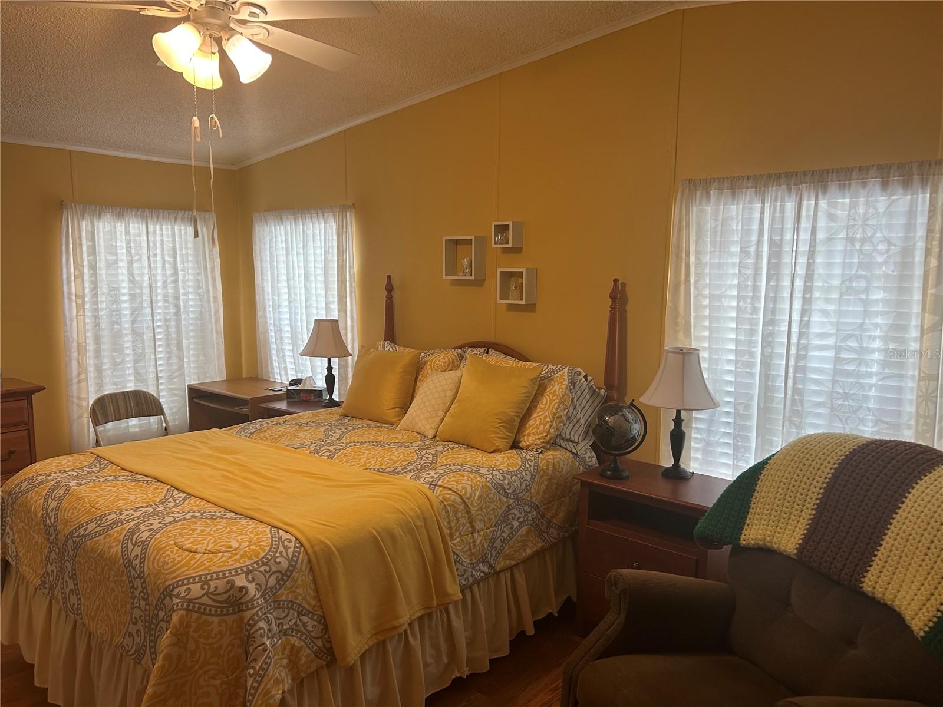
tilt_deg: -8.0
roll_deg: -0.4
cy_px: 354
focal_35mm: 26
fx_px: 708
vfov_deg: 53.1
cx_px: 472
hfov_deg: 67.3
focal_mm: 5.7
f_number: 1.5
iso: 100
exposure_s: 1/120
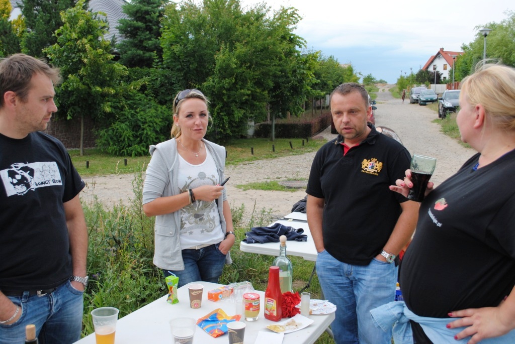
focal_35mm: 36
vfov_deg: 37.0
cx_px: 258
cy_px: 172
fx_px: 516
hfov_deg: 53.1
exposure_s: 1/125
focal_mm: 24
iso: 140
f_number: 5.6
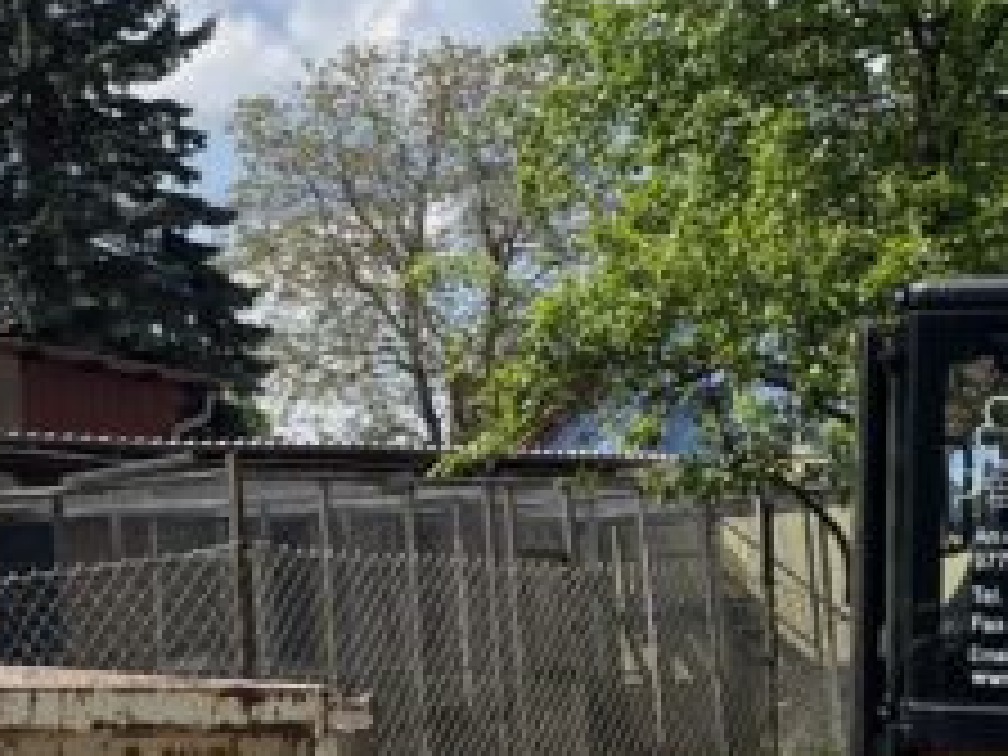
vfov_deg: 12.4
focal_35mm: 119
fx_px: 3465
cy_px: 454
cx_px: 302
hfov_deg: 16.5
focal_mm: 4.2
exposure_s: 1/3509
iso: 32
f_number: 1.6
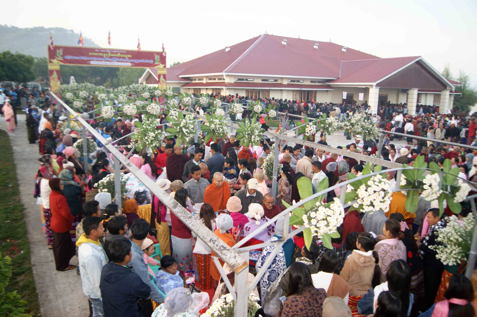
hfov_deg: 49.6
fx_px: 516
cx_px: 238
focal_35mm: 39
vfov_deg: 34.2
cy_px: 158
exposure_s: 1/160
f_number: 4.5
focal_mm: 26
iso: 160
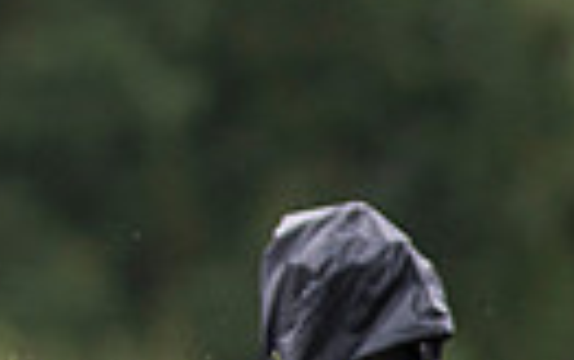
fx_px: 31879
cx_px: -587
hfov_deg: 1.0
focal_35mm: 2037
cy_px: -441
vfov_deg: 0.6
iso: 640
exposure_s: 1/2000
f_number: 4
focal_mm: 300
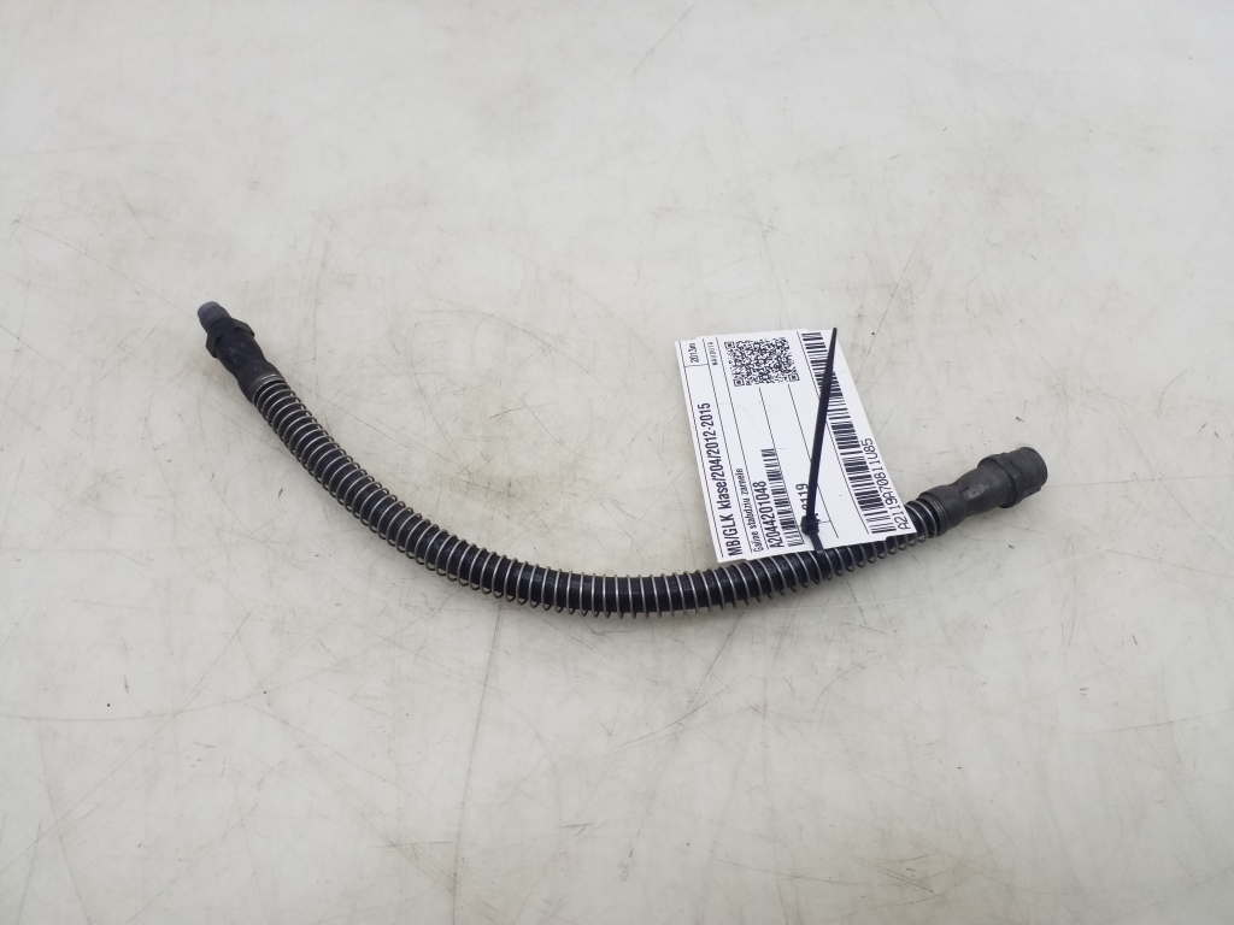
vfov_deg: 51.4
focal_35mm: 27
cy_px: 462
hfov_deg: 65.3
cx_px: 617
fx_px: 963
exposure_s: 1/50
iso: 80
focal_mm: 3.6
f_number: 1.9
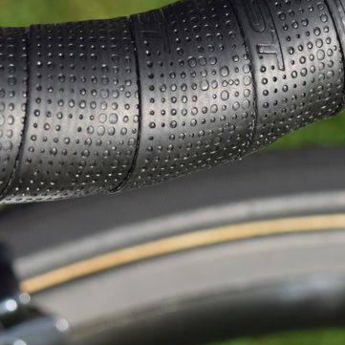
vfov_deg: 10.7
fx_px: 1815
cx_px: 275
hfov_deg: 10.8
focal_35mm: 161
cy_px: -25
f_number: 8
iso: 200
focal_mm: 38
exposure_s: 1/250
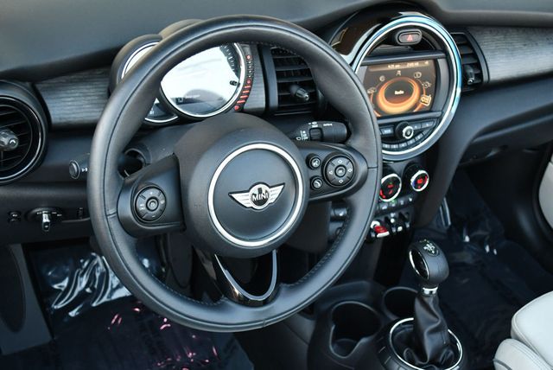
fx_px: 738
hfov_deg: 41.1
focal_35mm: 48
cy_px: 185
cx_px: 276
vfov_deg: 28.1
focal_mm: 24
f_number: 4
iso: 800
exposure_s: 1/250
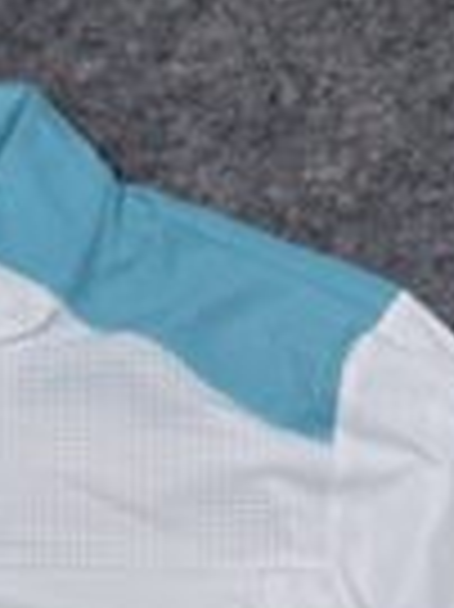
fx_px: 1664
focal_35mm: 95
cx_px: -90
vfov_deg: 18.2
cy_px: 939
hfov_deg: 15.0
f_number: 1.78
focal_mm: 6.76
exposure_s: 1/397
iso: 80
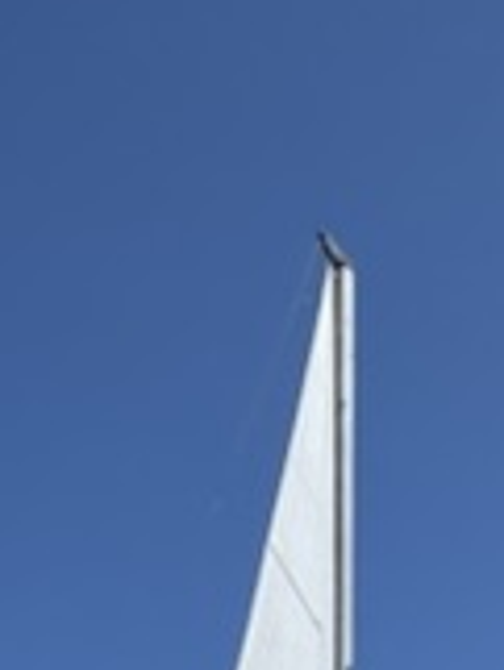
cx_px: 117
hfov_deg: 16.5
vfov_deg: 16.8
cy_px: 1319
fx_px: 1725
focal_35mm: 89
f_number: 2.2
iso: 40
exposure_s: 1/3906
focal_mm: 2.22
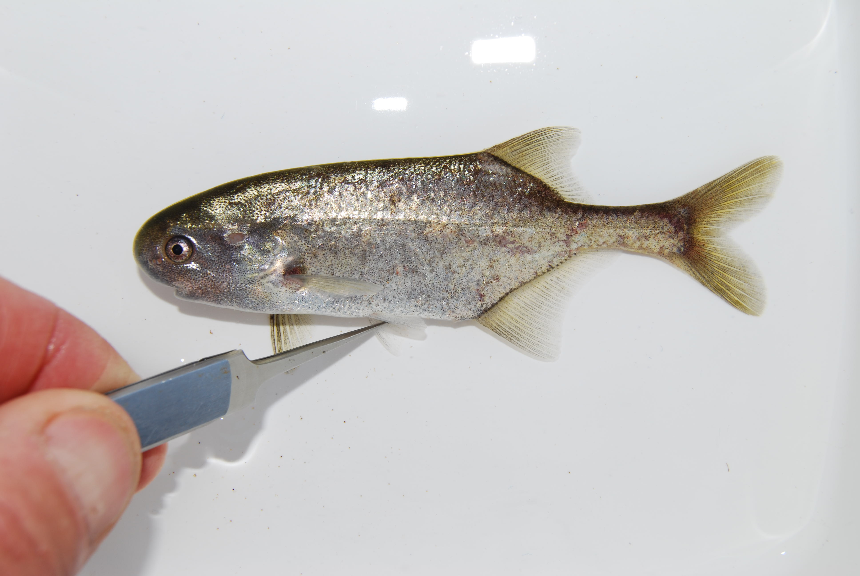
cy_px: 288
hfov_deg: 42.3
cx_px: 430
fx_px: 1112
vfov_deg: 29.0
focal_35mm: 46
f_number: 10
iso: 100
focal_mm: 31
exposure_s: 1/100
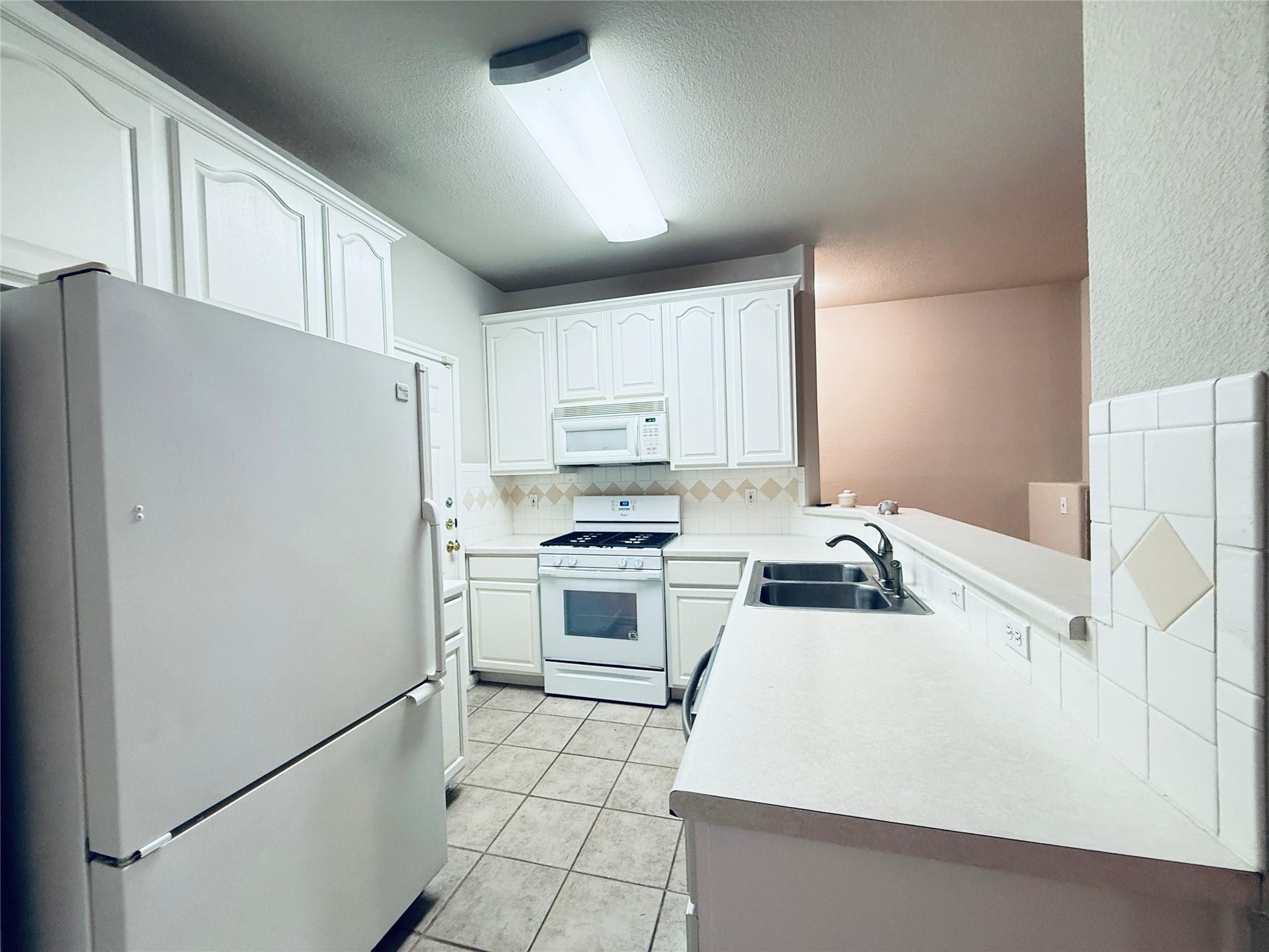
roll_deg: +1.5
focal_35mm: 14
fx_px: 513
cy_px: 476
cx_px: 634
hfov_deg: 102.1
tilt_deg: +0.1
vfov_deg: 85.7
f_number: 2.2
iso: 400
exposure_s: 1/60
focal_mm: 2.22
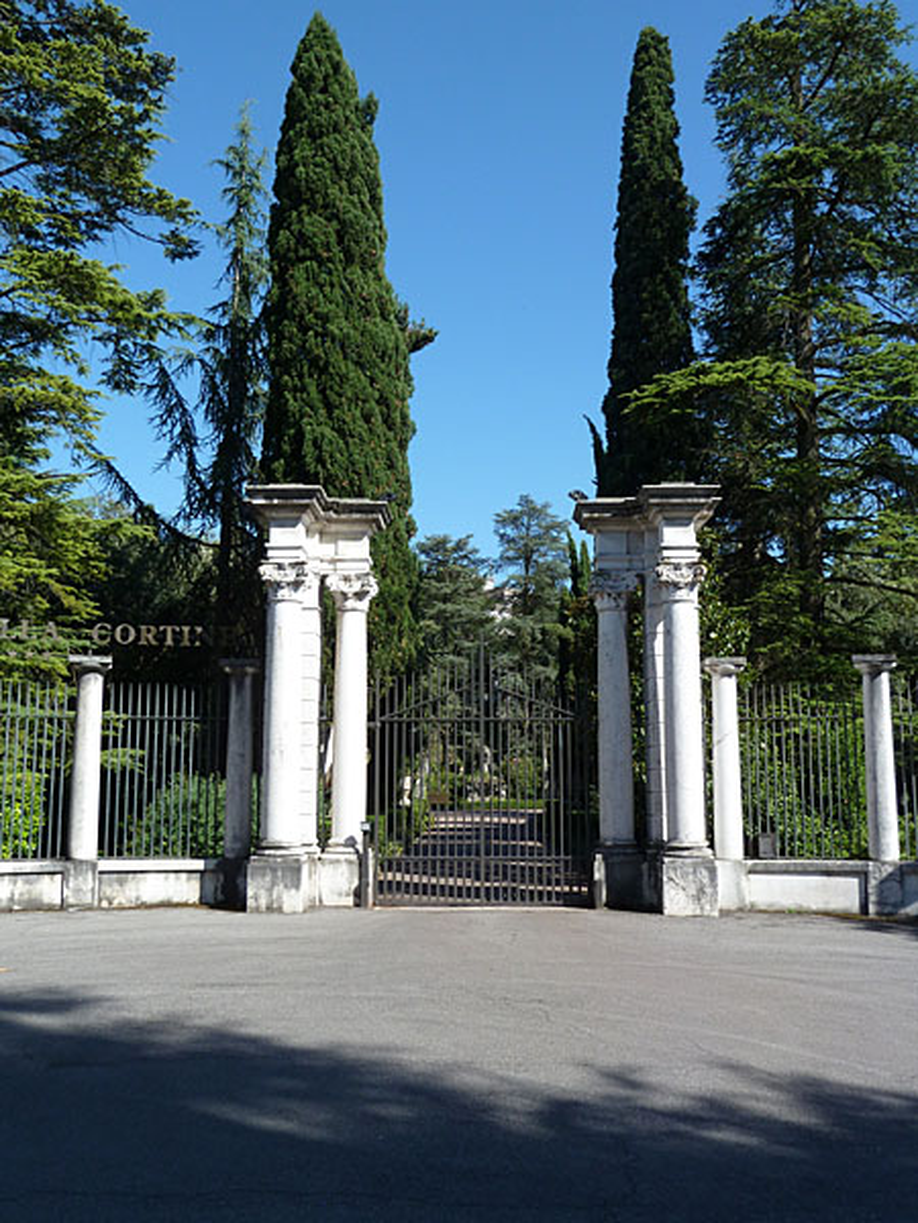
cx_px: 459
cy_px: 612
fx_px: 1131
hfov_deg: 44.2
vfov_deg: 56.8
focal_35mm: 32
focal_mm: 5.3
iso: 80
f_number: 3.5
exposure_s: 1/500
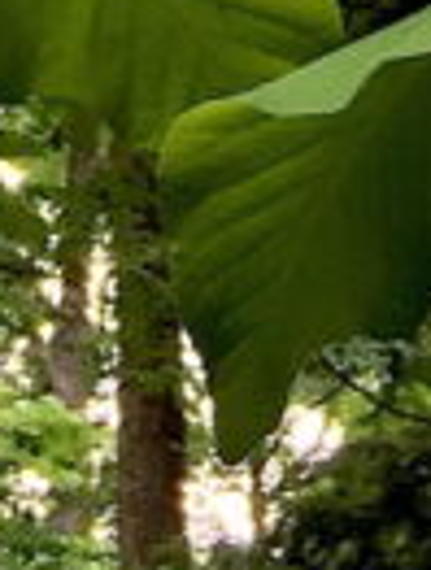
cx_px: -96
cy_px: -1523
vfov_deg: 7.1
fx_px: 3734
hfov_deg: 6.6
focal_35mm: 226
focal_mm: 4.15
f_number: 2.2
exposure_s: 1/40
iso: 32
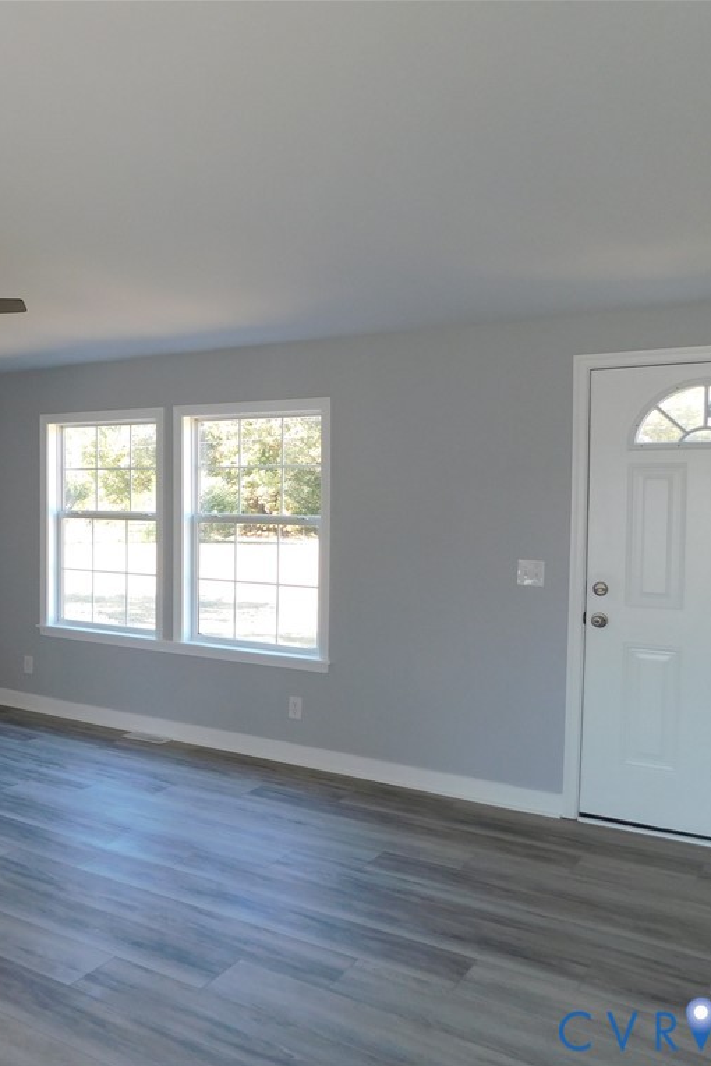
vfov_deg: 58.7
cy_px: 534
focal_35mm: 32
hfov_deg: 39.3
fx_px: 948
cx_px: 130
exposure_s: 1/50
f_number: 3
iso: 125
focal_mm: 4
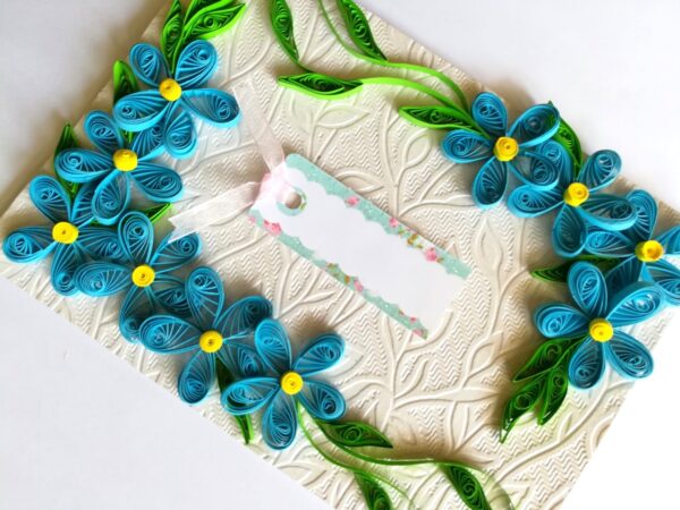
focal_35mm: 26
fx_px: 511
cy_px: 255
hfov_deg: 67.3
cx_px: 340
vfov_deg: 53.1
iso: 64
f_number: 2.2
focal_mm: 3.83
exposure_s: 1/40
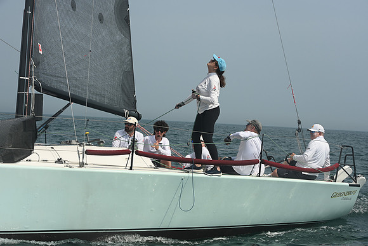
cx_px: 184
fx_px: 716
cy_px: 123
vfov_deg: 19.5
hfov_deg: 28.8
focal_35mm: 70
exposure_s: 1/1250
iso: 320
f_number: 9
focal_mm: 70
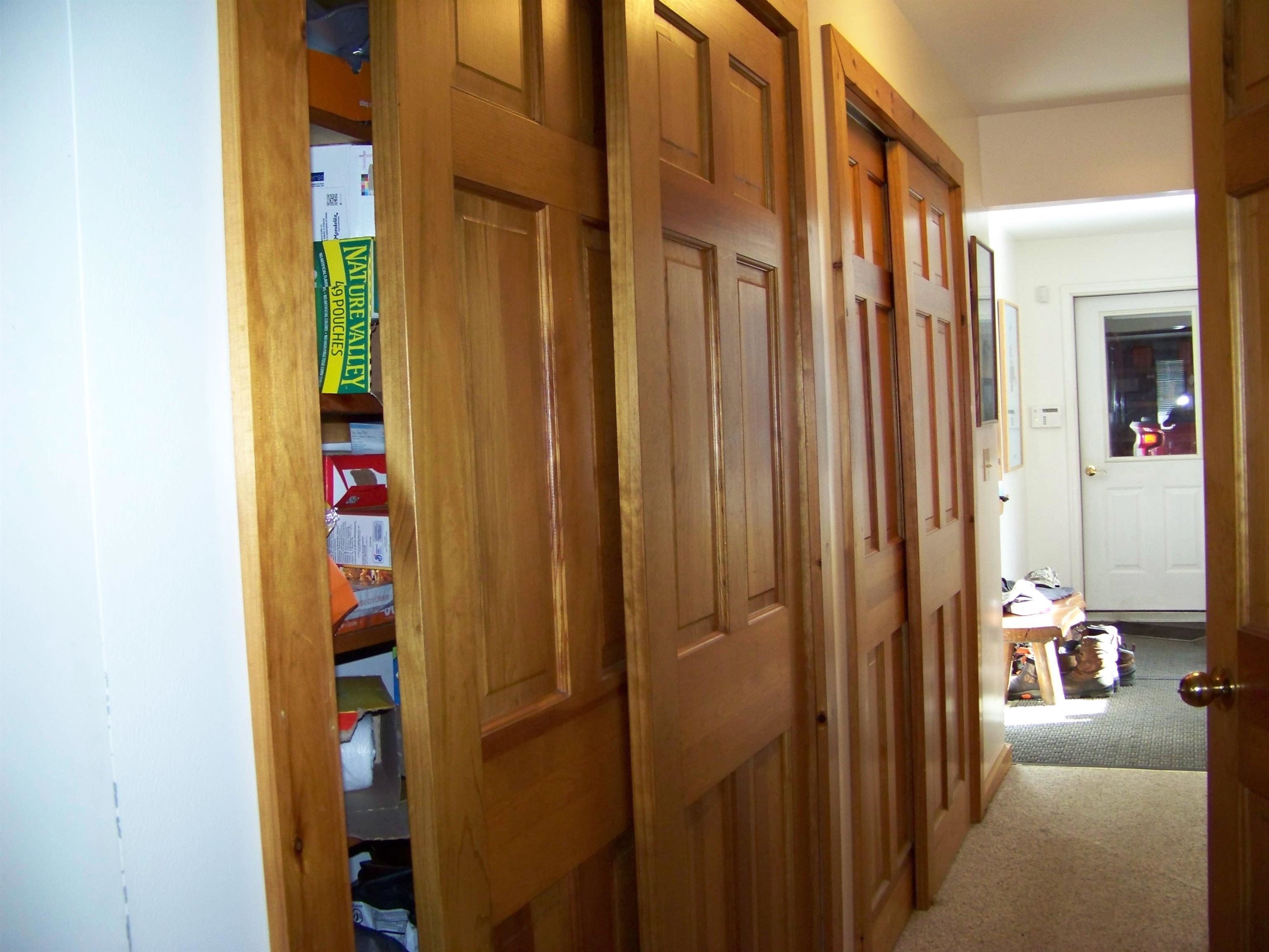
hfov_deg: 51.4
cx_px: 634
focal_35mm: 36
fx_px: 1320
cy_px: 476
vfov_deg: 39.7
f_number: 2.8
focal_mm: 5.85
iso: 200
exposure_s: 1/30
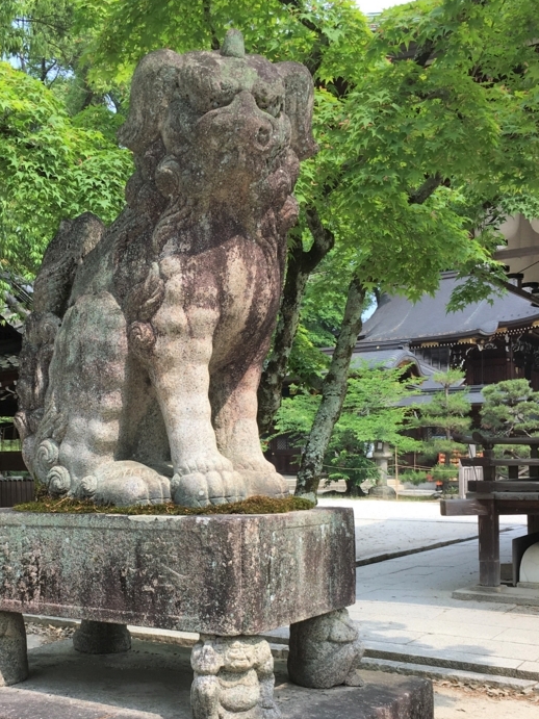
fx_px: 893
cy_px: 484
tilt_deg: -1.3
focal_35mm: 43
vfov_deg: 43.2
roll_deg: +0.9
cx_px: 150
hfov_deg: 33.1
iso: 25
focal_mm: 4.15
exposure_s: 1/596
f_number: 2.2
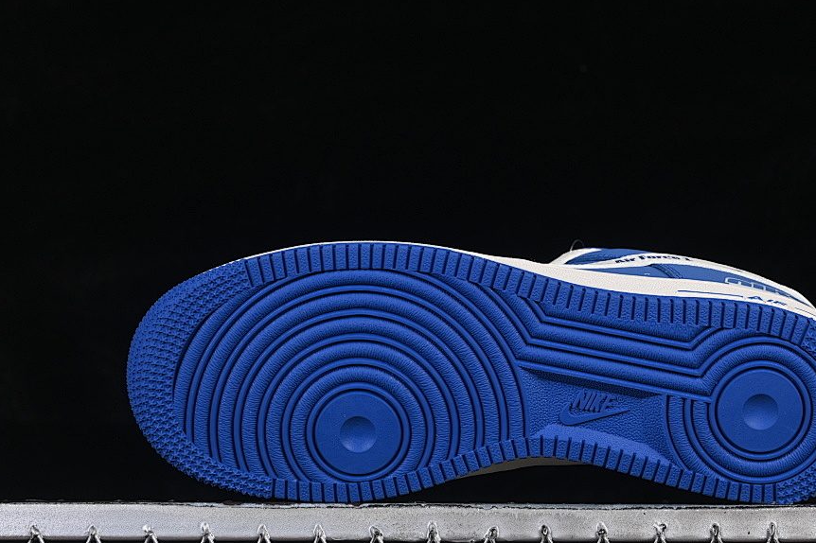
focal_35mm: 94
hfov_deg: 21.6
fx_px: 2130
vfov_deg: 14.5
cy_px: 290
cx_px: 503
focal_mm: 50
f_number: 8
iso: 160
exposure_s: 1/80
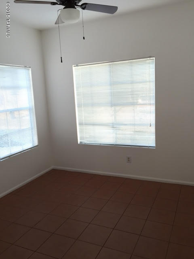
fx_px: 217
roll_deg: +3.3
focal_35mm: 29
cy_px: 130
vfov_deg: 61.7
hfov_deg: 48.2
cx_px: 97
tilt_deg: -8.6
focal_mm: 4.15
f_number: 2.2
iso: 160
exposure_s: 1/30
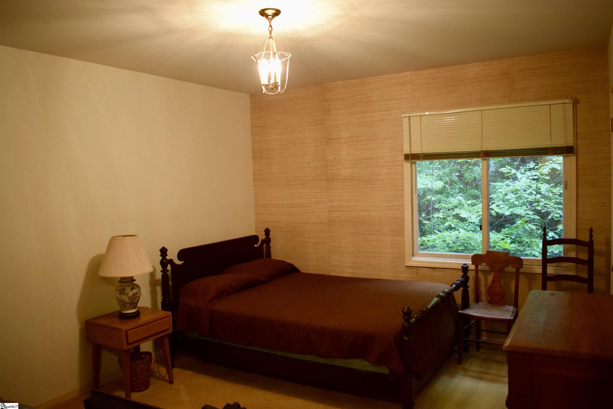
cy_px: 204
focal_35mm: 27
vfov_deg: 47.9
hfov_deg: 67.4
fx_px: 460
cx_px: 306
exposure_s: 1/60
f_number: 3.5
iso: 2500
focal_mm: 18
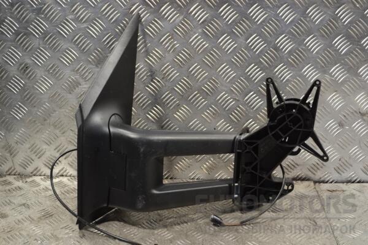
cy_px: 122
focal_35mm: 51
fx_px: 521
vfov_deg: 26.5
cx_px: 184
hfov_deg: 38.9
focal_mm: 34
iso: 200
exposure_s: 1/30
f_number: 5
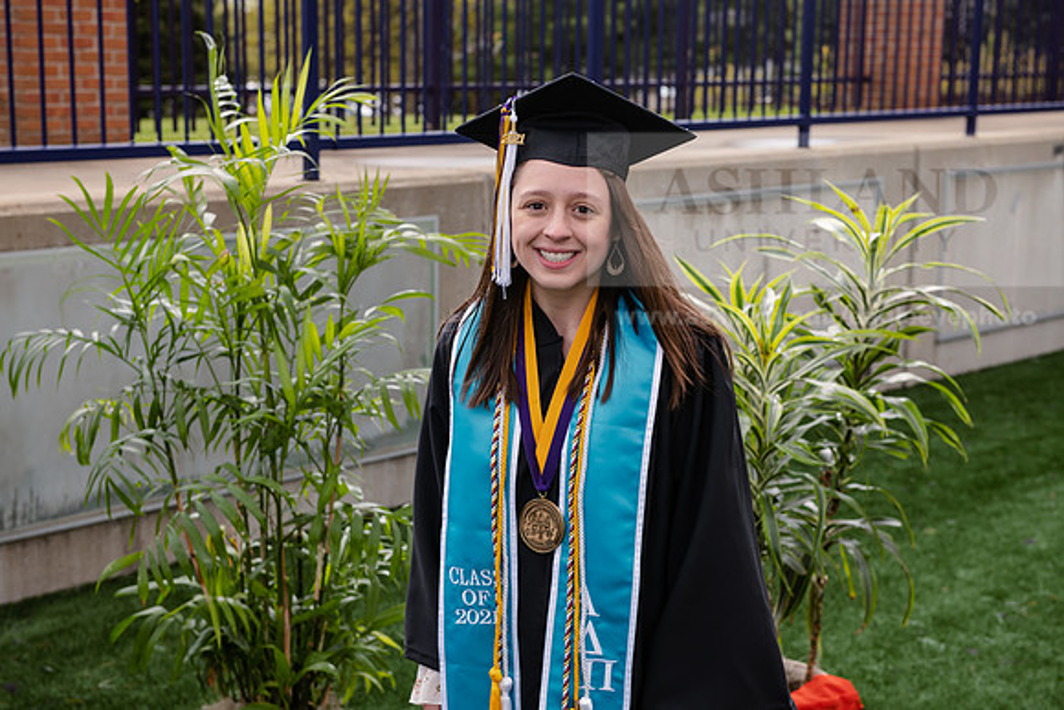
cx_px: 532
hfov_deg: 33.4
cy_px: 355
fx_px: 1774
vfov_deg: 22.6
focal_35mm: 60
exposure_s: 1/200
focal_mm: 60
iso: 250
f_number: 5.6
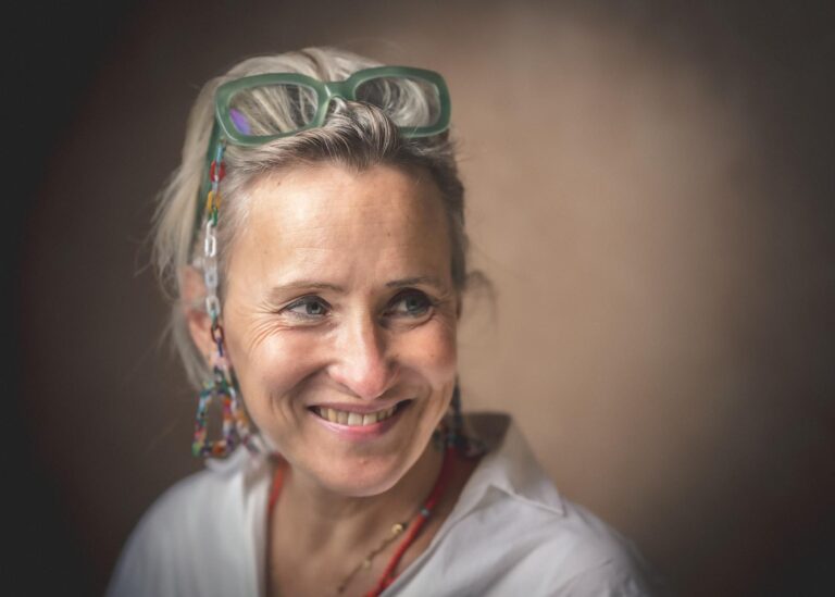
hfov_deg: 20.9
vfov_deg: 15.0
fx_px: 2262
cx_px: 371
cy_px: 309
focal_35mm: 95
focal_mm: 85
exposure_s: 1/200
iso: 100
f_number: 1.8
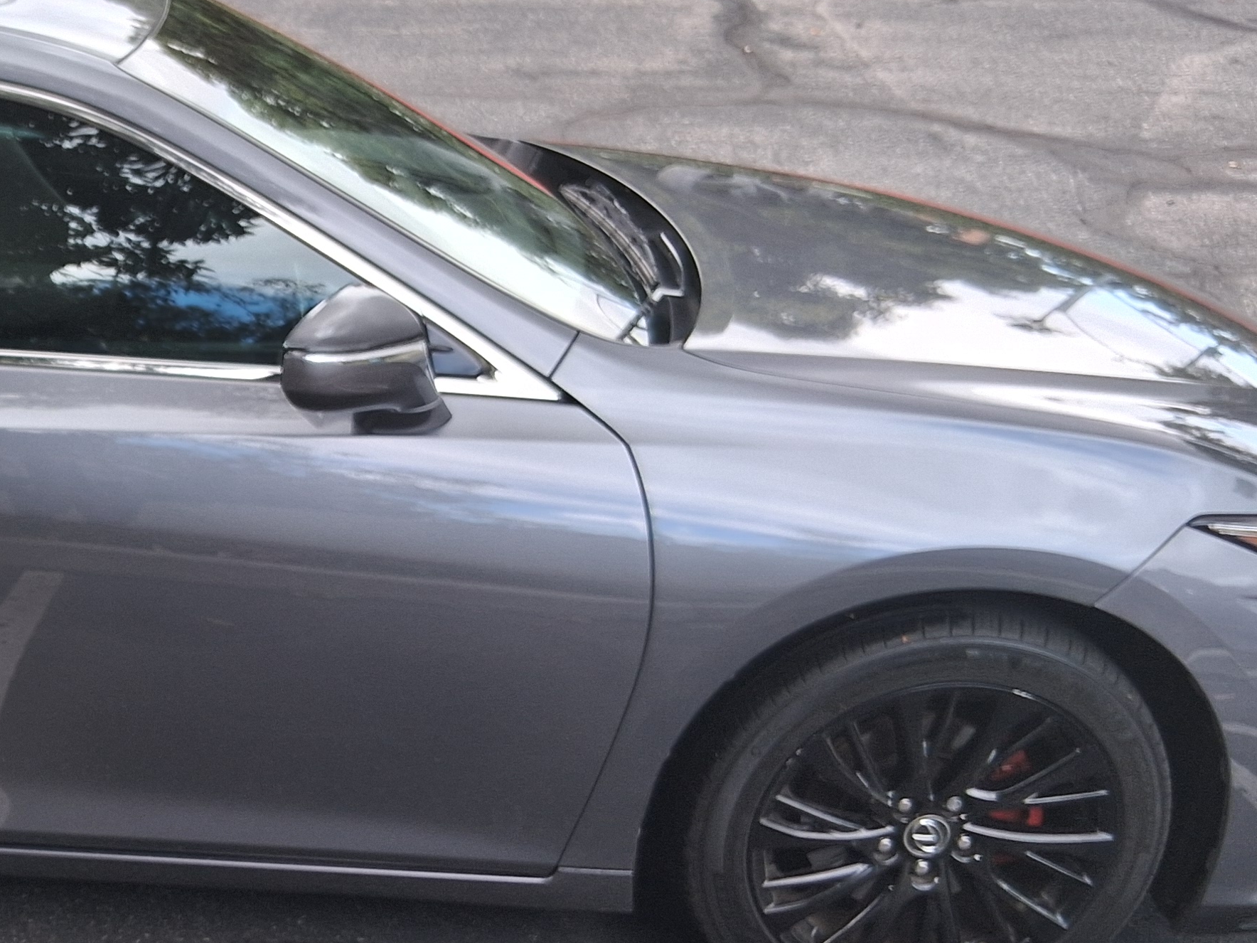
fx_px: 2179
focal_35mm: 60
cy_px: 663
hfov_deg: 29.3
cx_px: -102
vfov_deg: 24.2
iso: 32
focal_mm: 3.98
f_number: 1.8
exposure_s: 1/100
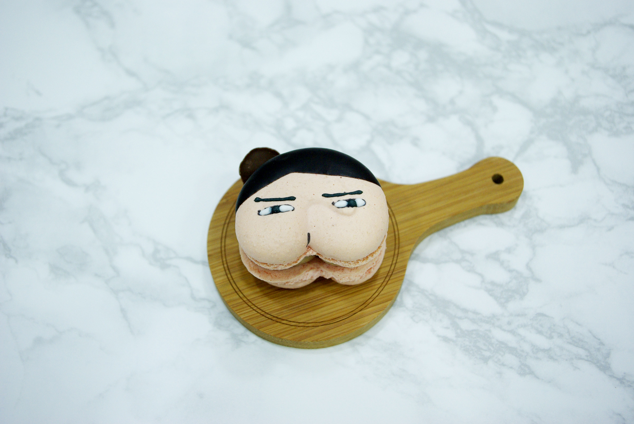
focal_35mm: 46
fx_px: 811
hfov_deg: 42.7
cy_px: 212
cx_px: 317
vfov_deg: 29.3
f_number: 4
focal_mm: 30.63
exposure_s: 1/60
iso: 400
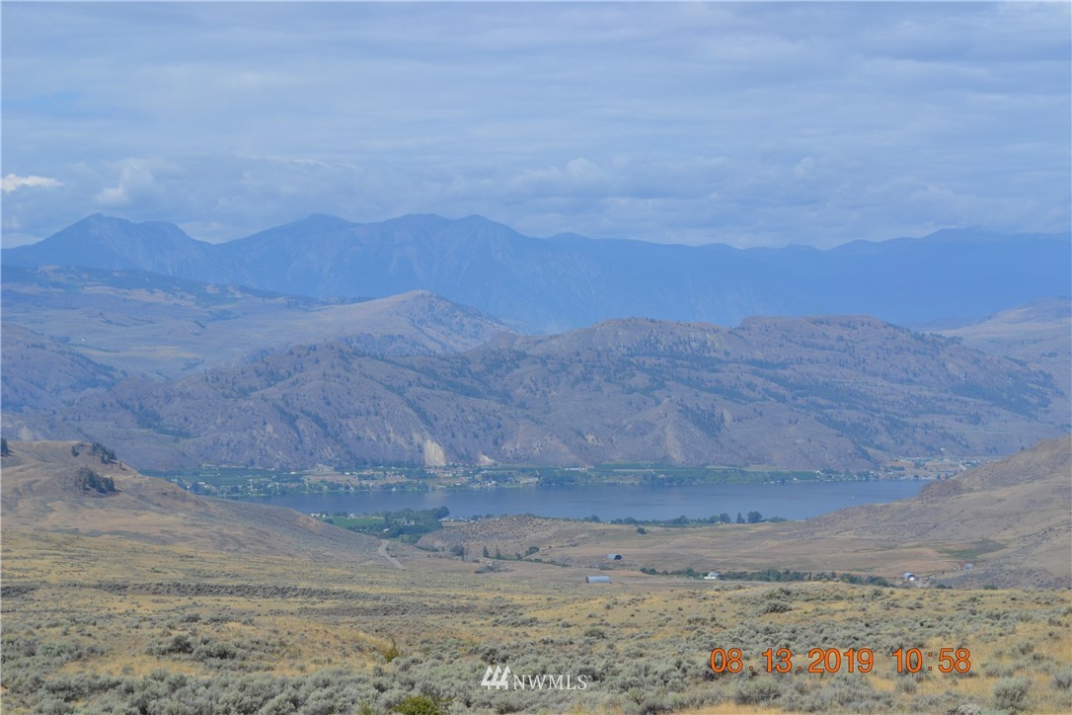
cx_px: 536
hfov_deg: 24.6
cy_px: 358
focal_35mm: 82
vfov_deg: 16.6
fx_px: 2456
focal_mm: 55
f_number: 9
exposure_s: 1/320
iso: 100
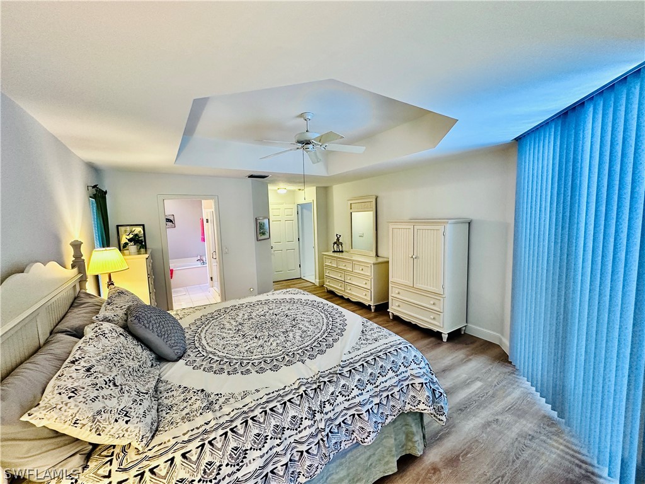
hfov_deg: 102.1
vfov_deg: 85.7
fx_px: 261
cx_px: 322
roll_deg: +1.8
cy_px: 242
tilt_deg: -5.5
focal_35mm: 14
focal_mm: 2.22
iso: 320
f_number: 2.2
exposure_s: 1/60
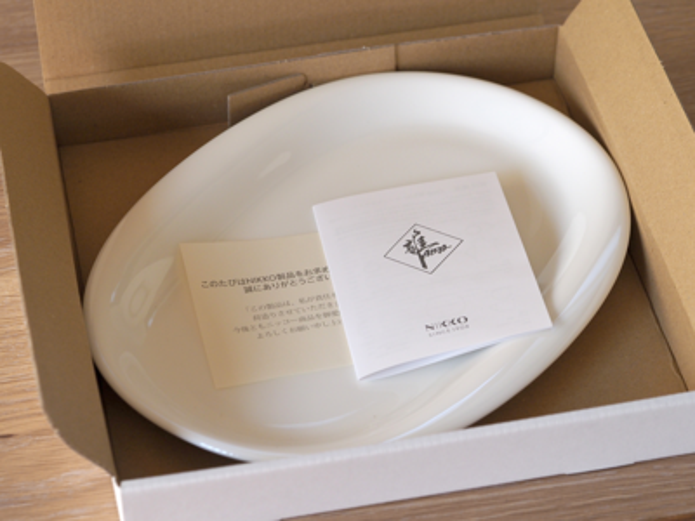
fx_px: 2409
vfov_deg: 12.3
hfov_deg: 16.4
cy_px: 260
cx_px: 348
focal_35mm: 120
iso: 500
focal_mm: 60
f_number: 4.5
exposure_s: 1/125
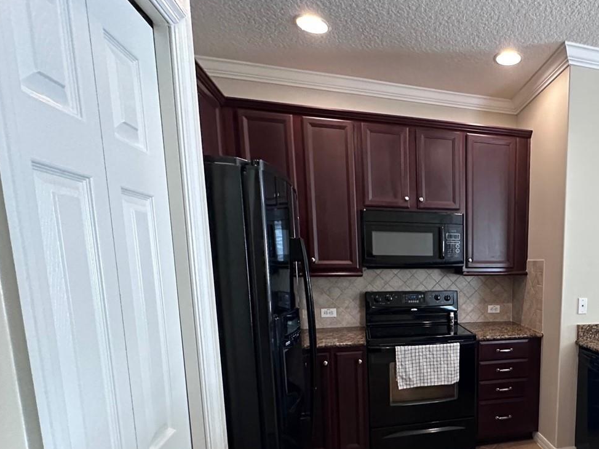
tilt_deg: -7.9
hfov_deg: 66.7
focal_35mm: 23
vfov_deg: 57.0
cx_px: 484
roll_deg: -0.6
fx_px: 398
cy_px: 314
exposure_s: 1/60
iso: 800
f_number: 2.2
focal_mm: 2.22
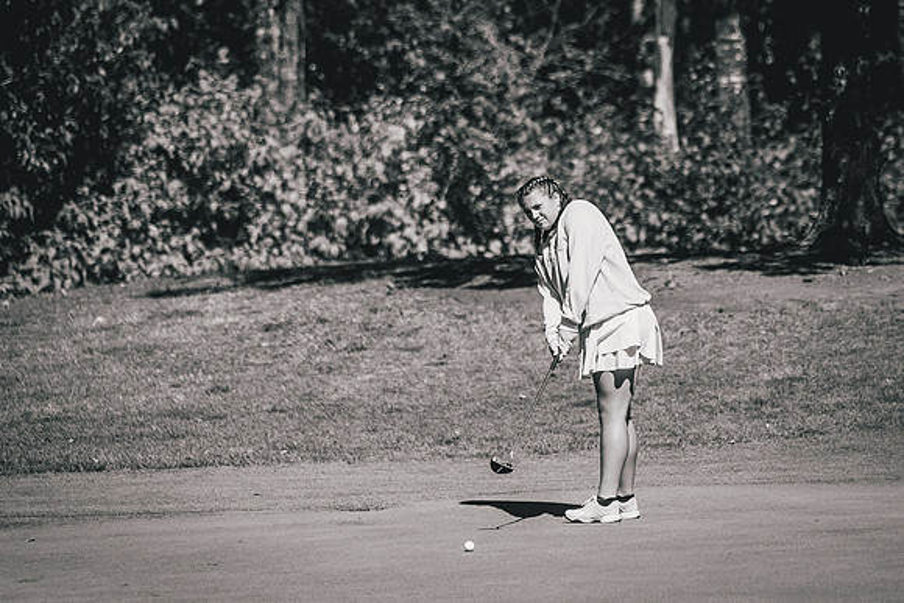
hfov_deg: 7.1
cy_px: 333
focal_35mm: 289
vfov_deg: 4.8
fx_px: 7253
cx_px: 576
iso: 200
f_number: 2.8
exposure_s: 1/3200
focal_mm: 150
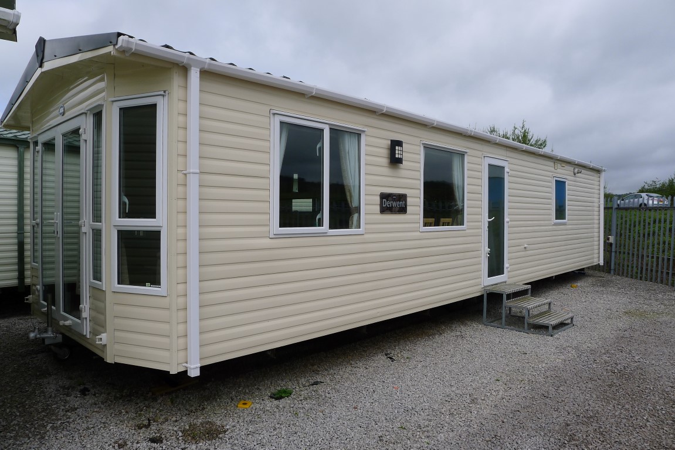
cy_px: 225
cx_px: 338
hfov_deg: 73.7
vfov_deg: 53.2
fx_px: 450
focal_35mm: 24
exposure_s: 1/800
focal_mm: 5.1
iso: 80
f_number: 4
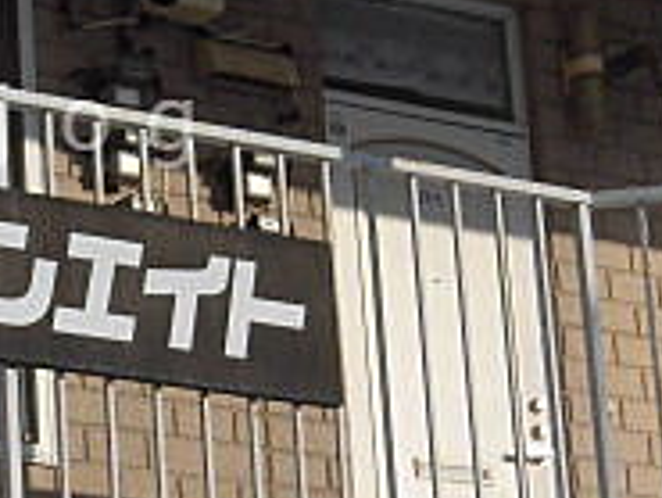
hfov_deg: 9.6
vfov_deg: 7.3
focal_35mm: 204
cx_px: -32
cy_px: 125
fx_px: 3904
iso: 100
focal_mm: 10.54
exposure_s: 1/250
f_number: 10.5
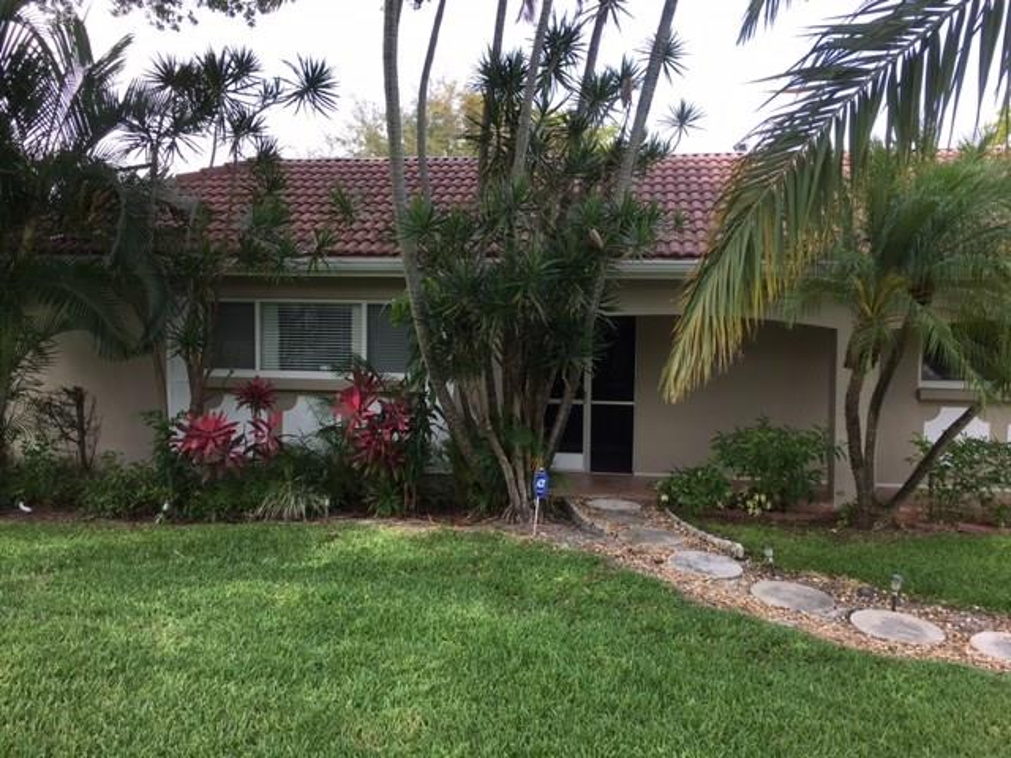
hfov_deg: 61.7
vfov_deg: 48.2
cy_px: 379
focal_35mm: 29
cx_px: 506
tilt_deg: -1.4
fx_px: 847
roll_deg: -1.0
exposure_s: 1/354
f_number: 2.2
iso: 25
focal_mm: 4.15
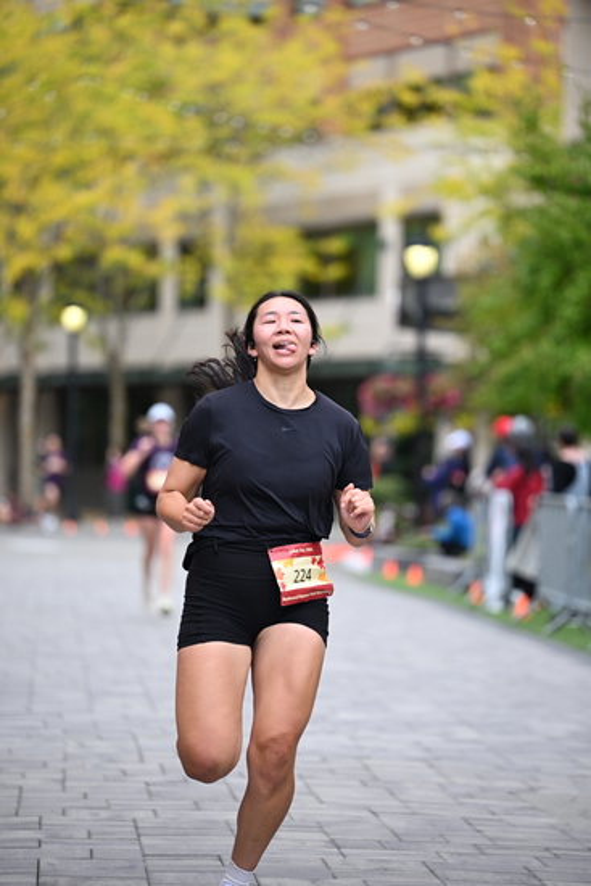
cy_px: 443
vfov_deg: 13.2
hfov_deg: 8.9
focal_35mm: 155
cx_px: 296
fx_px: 3814
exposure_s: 1/2000
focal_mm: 155
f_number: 2.8
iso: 640
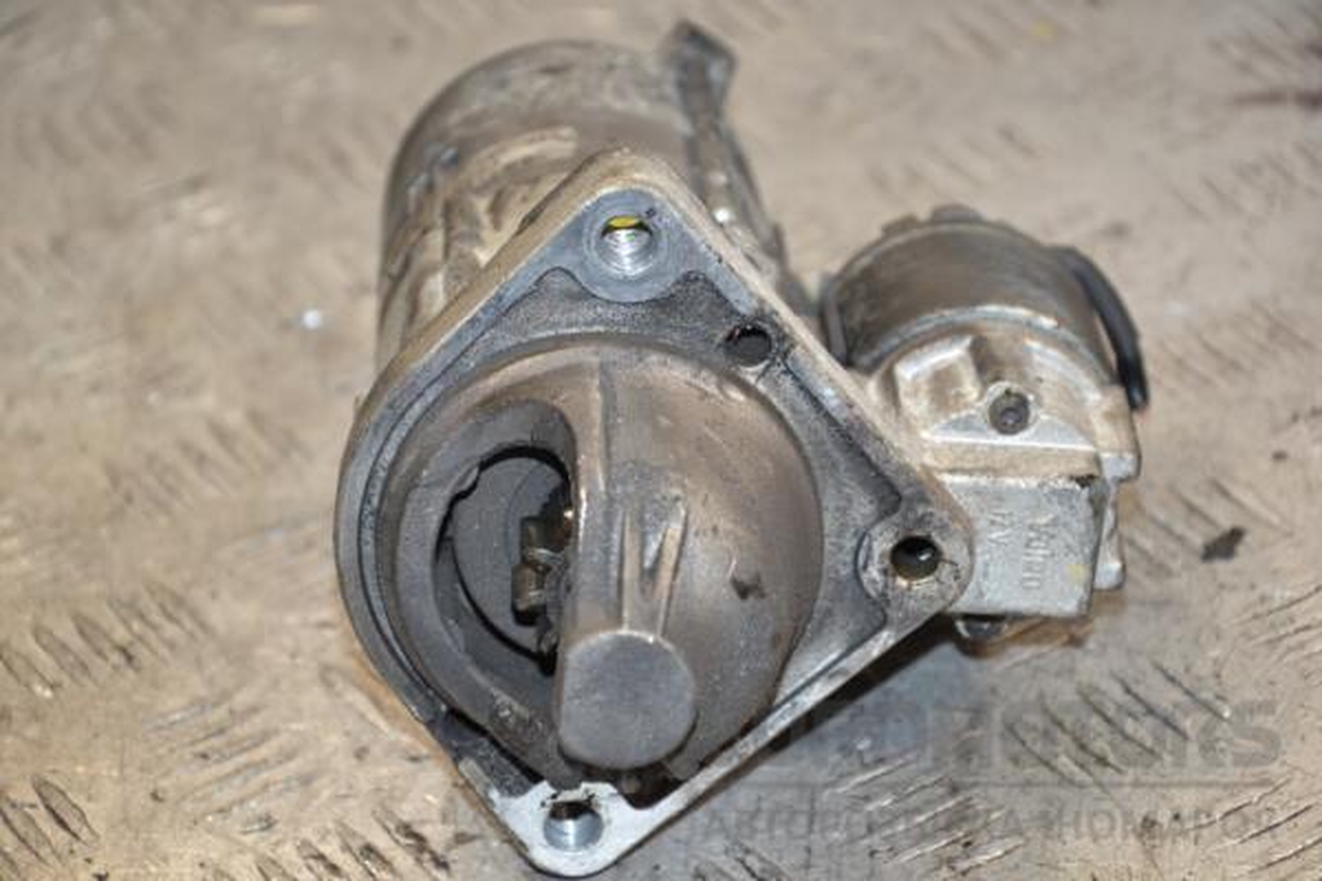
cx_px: 661
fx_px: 5067
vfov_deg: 9.9
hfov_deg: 14.9
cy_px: 440
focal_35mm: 138
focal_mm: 92
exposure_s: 1/160
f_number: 5.6
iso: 800
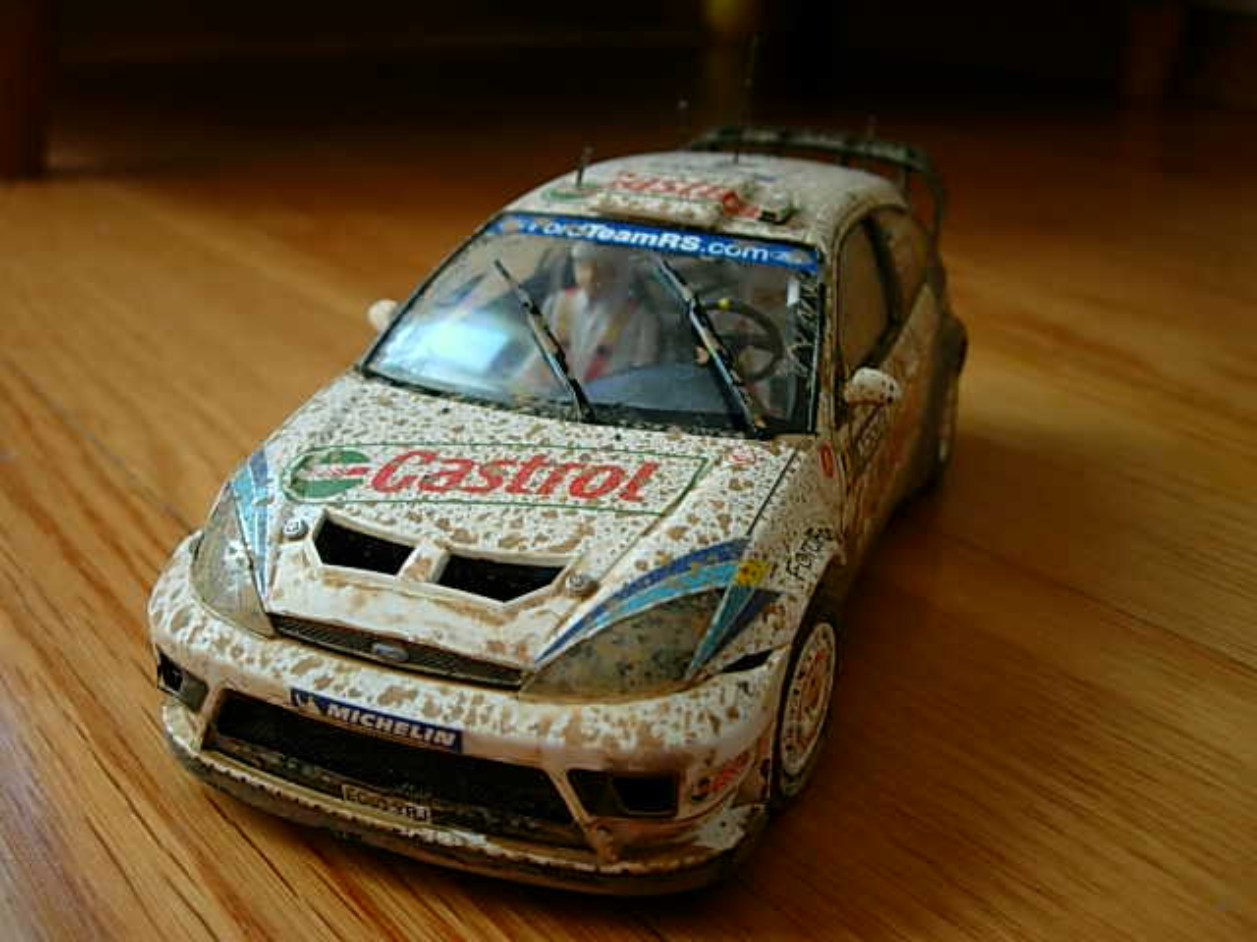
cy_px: 471
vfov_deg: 37.7
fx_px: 1380
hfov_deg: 49.0
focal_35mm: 38
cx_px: 628
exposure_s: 1/40.3
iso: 79
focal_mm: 7.8
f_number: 2.8
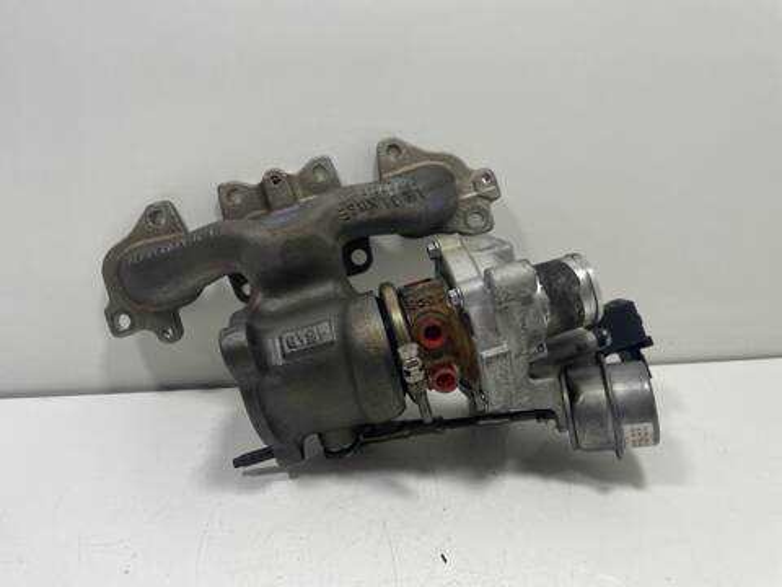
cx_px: 391
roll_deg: -0.9
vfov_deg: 53.1
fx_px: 587
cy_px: 294
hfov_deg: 67.3
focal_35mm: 26
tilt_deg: -20.2
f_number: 1.6
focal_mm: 4.2
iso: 50
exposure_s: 1/100
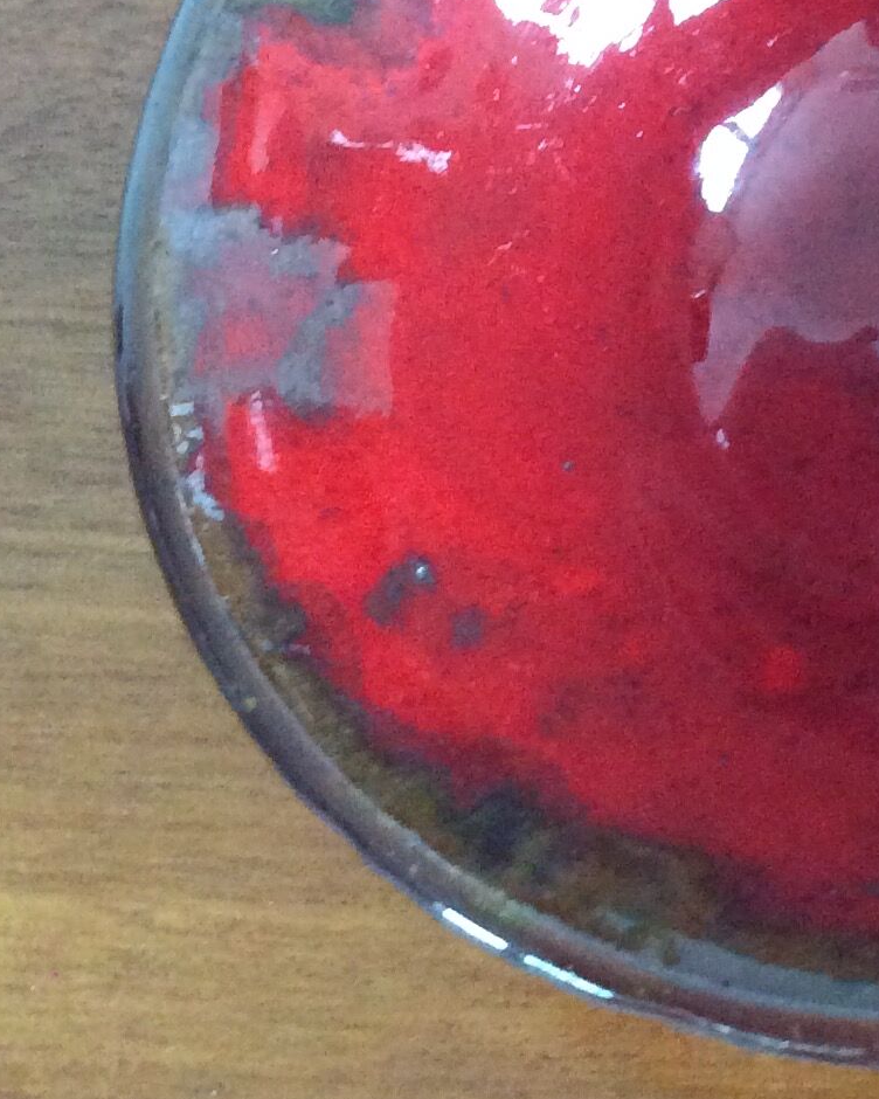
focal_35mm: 86
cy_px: -109
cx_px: 970
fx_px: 2797
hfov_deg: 17.3
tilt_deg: -58.1
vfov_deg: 21.1
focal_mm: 3.3
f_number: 2.4
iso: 320
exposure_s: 1/20
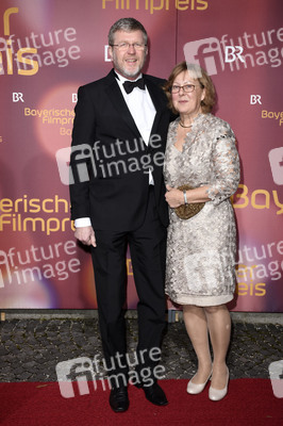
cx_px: 142
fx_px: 478
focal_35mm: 40
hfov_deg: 33.0
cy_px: 213
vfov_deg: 48.0
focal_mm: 27
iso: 250
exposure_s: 1/160
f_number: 6.3
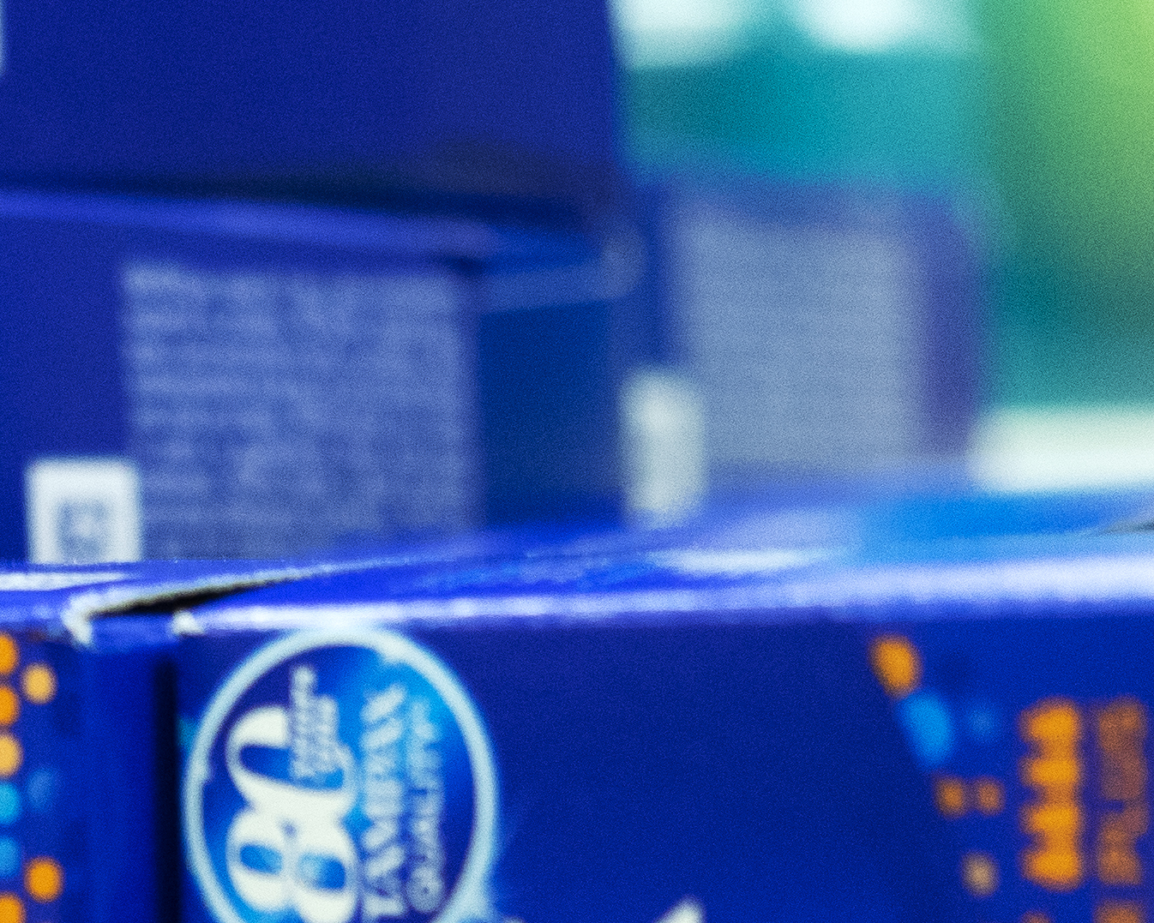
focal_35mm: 401
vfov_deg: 3.9
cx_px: -807
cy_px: 1076
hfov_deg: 4.8
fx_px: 13697
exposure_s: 1/125
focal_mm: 60
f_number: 2.8
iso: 1600
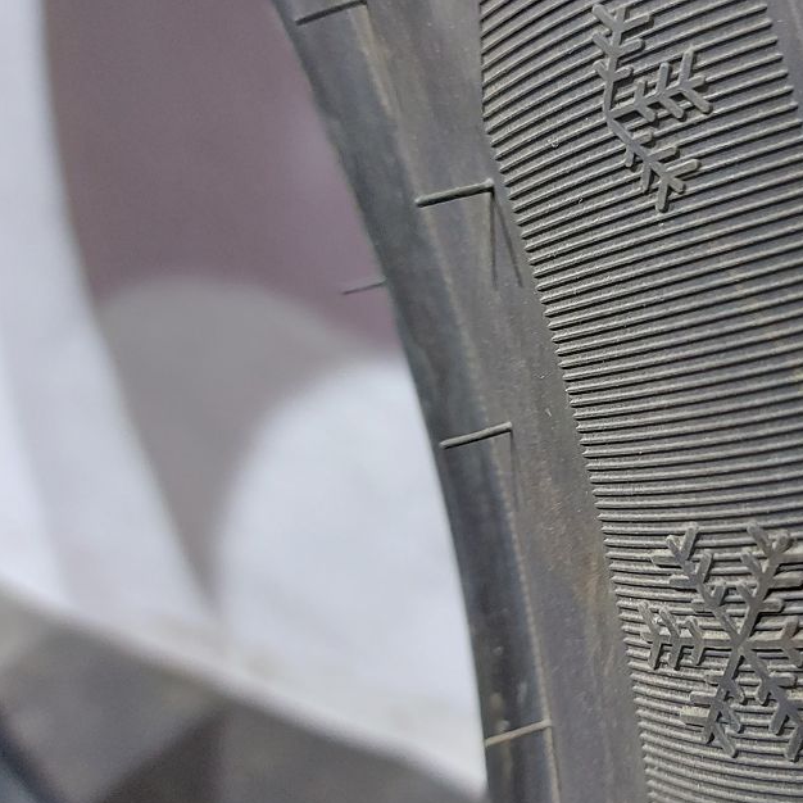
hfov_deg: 34.1
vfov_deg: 36.1
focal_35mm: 47
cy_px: 419
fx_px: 1234
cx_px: 723
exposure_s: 1/25
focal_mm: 5.23
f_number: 1.8
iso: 320
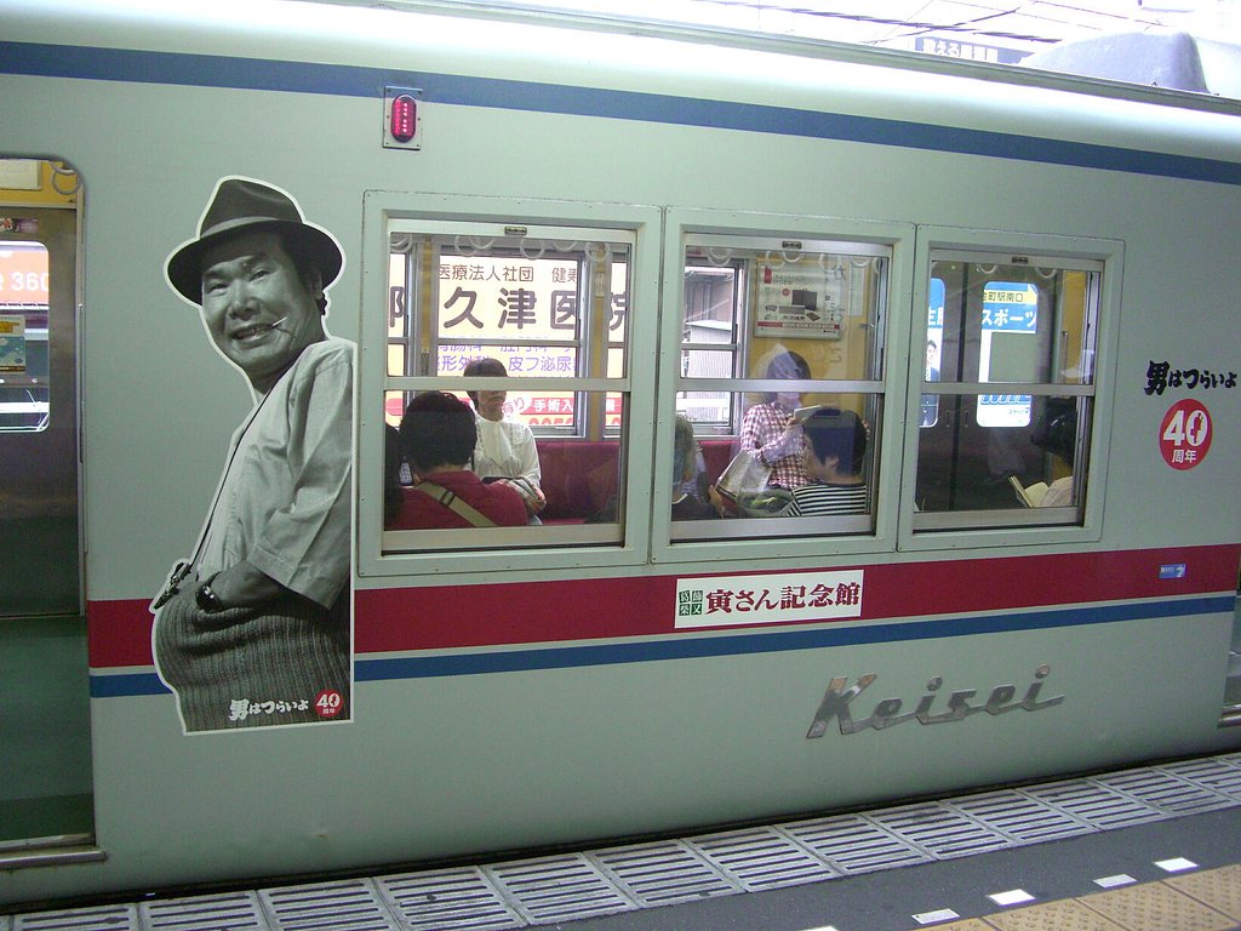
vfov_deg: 37.7
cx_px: 620
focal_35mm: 38
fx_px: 1362
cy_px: 466
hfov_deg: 49.0
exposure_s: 1/100
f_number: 2.8
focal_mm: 7.9
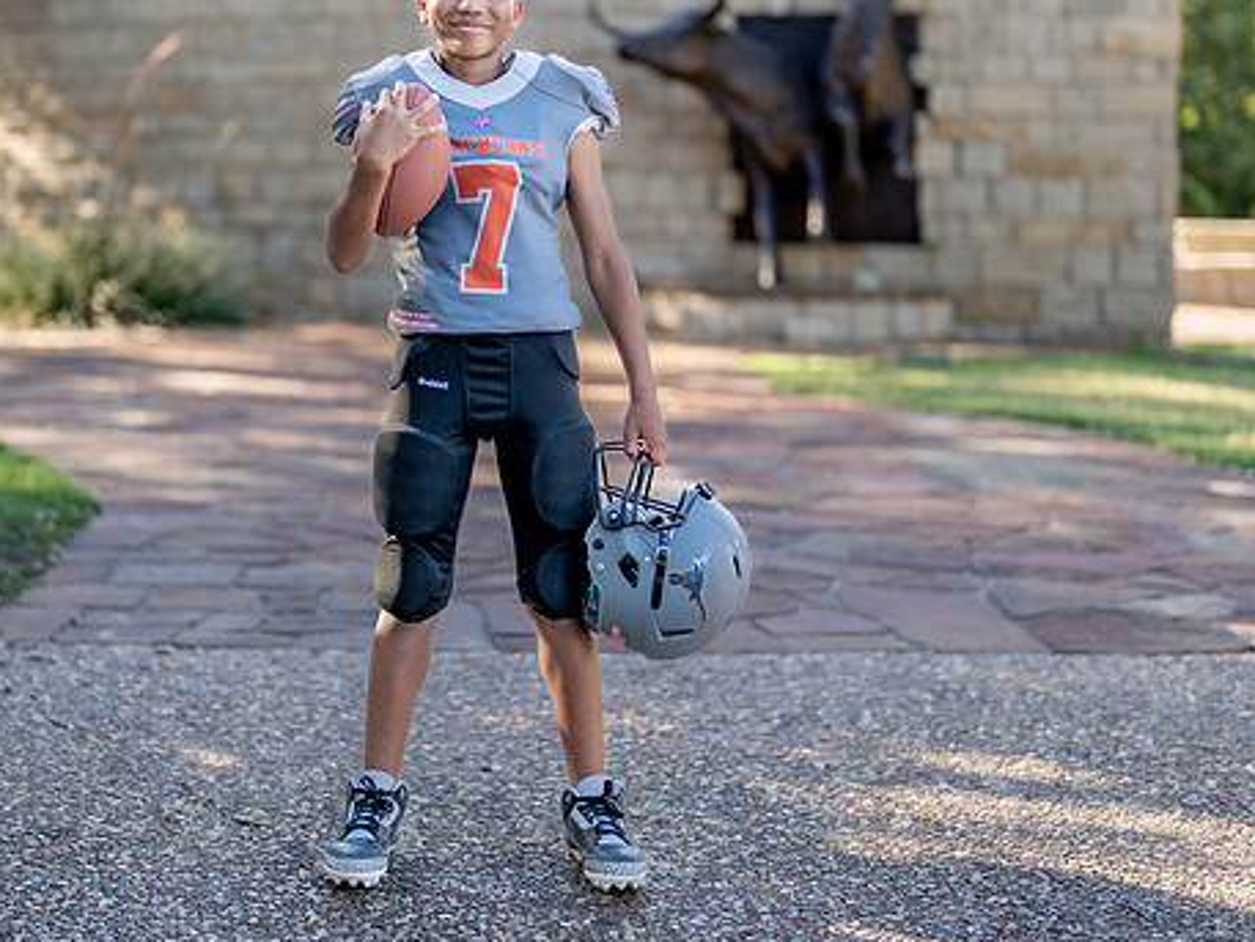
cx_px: 548
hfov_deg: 27.4
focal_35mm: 71
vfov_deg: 20.7
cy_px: 373
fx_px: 2575
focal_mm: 50
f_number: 1.2
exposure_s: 1/1000
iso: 100
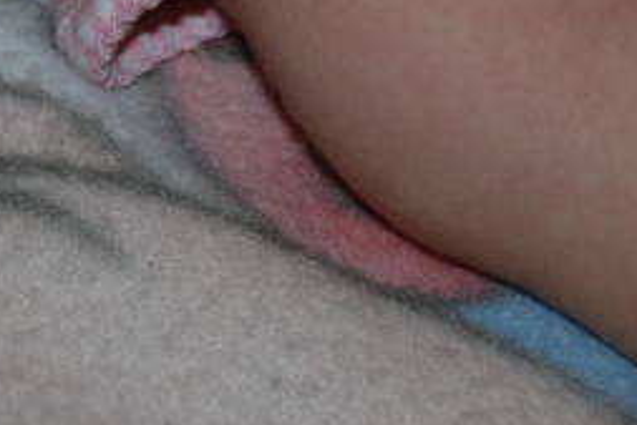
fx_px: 5152
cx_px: 0
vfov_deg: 4.7
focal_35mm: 291
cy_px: -273
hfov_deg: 7.0
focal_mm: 48
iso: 200
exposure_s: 1/60
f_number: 4.8
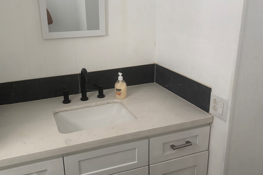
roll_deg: +3.4
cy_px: 81
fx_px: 248
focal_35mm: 34
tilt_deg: -19.1
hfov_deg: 55.5
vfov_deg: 38.9
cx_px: 108
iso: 250
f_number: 1.6
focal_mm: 5.96
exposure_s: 1/60
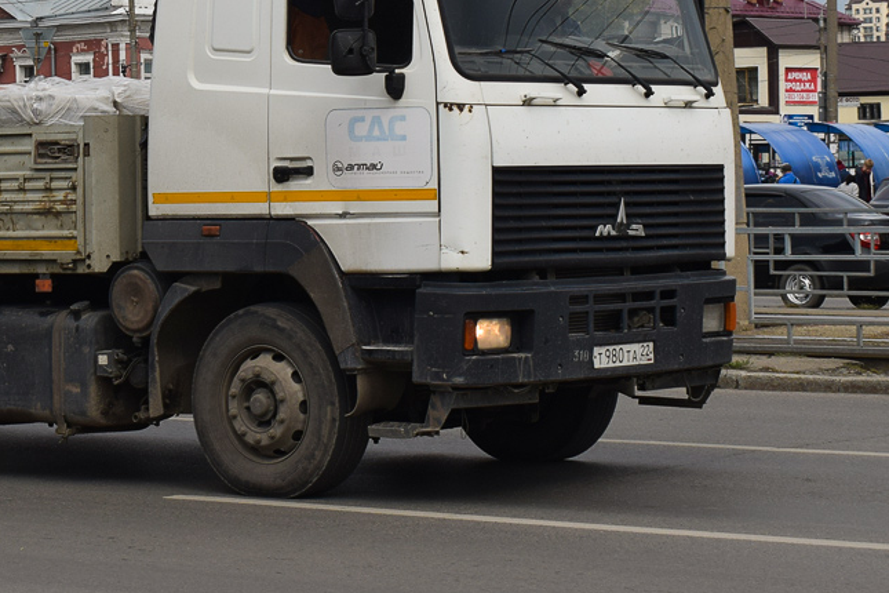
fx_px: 2617
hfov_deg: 19.0
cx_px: 150
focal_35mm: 106
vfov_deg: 12.8
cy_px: 43
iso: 200
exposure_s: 1/800
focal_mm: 38
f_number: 7.1
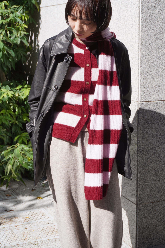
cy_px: 124
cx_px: 82
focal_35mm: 75
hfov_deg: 18.2
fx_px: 516
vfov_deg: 27.0
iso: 100
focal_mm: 50
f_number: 7.1
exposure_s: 1/250
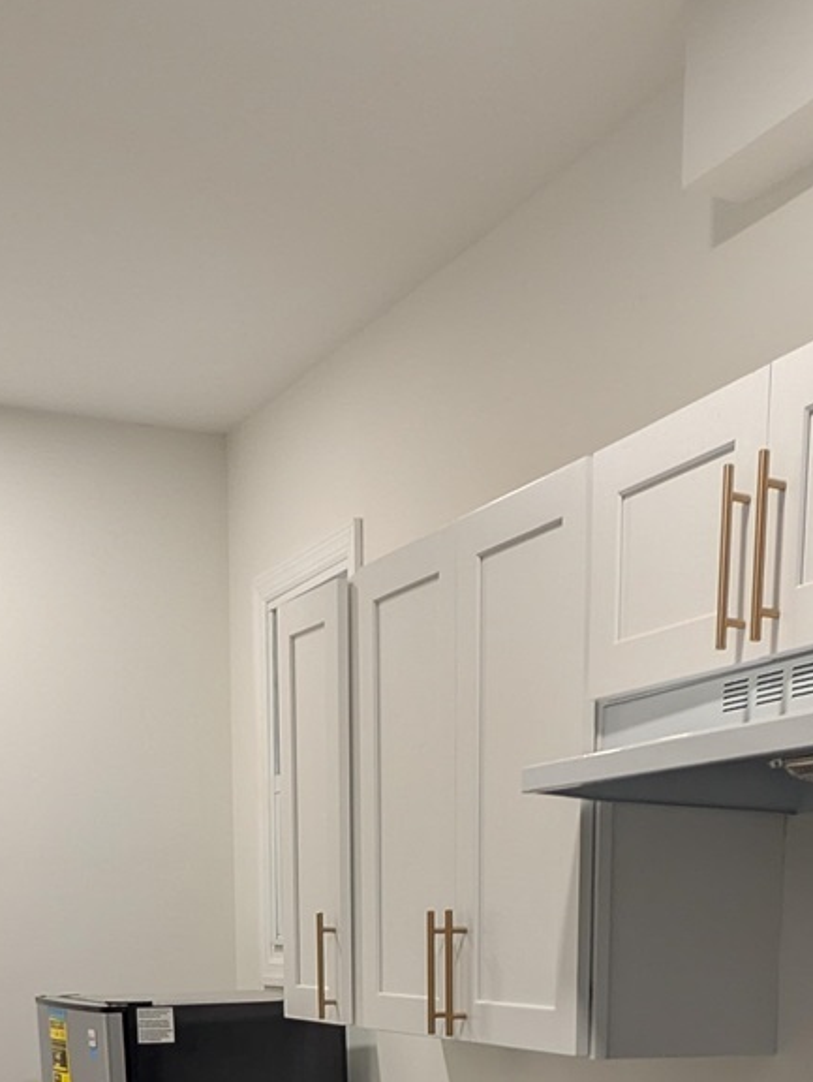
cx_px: 520
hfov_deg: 30.2
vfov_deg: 32.9
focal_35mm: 48
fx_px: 1501
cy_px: 1279
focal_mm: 2.02
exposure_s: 1/60
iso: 62
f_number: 1.7
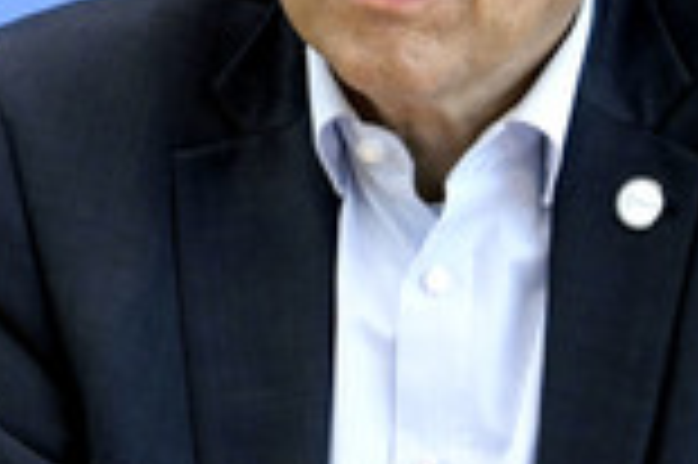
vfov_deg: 5.1
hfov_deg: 7.7
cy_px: 90
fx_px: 5171
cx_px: 299
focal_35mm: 267
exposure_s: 1/640
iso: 5000
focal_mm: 92
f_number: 5.6
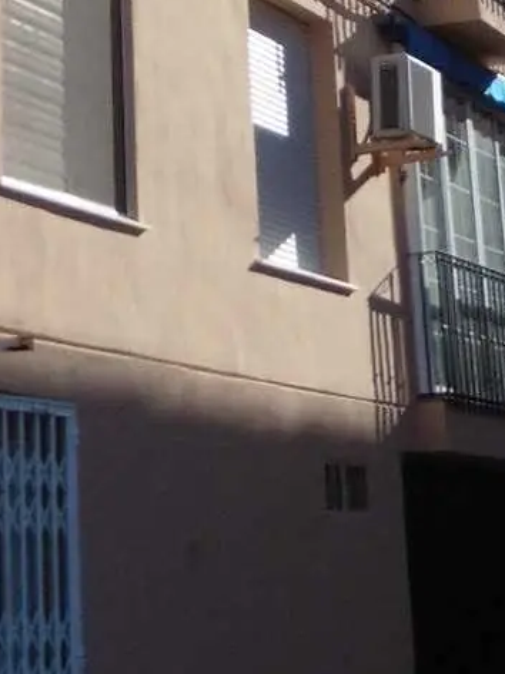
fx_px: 2026
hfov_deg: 14.1
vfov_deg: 17.5
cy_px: -247
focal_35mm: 104
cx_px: 81
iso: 100
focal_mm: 4.3
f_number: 3.3
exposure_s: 1/1250
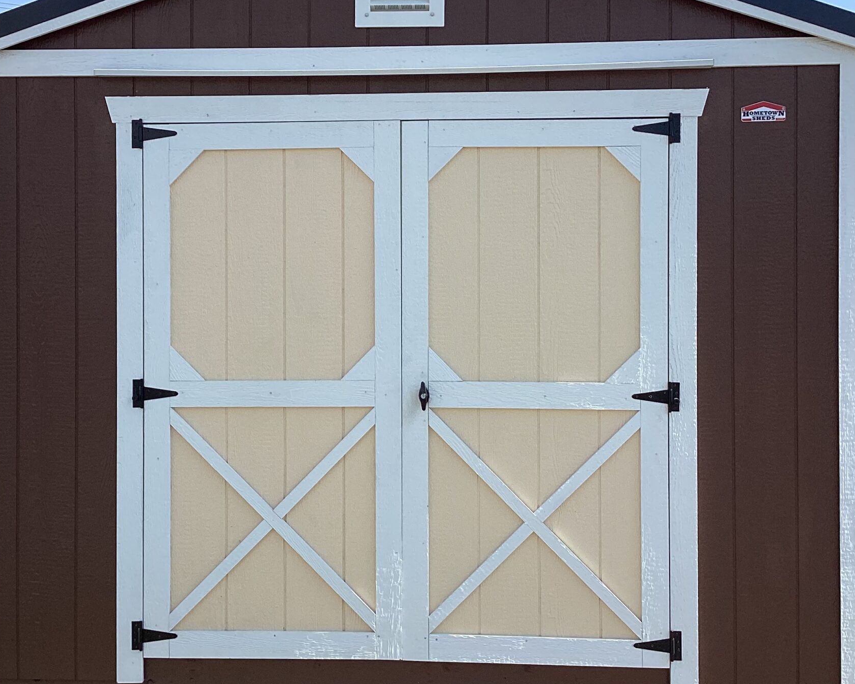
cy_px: 299
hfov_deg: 40.3
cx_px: 383
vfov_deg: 32.7
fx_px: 1164
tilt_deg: -0.6
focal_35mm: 46
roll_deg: -1.5
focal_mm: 3.3
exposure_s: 1/1131
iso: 25
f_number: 2.4
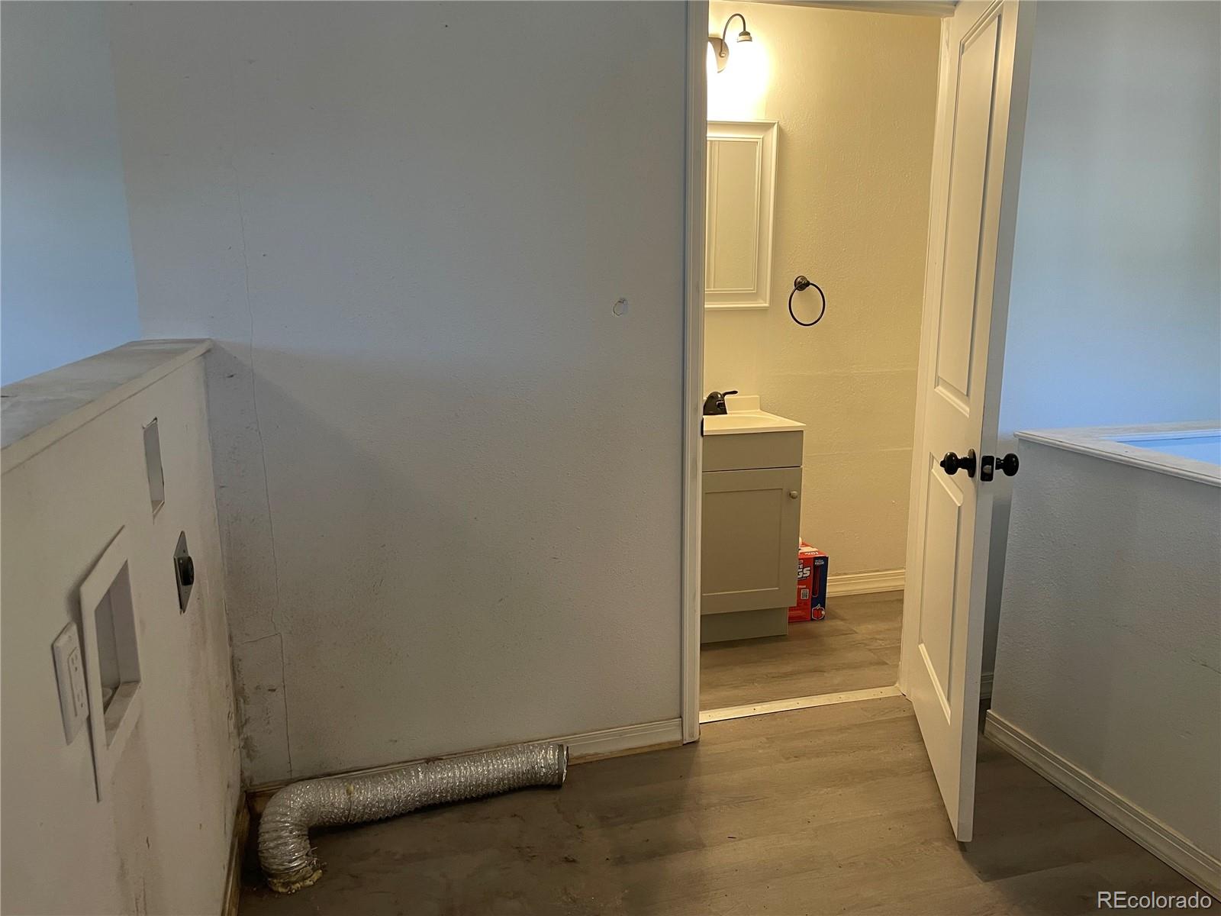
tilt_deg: -11.0
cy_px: 458
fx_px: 917
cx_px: 610
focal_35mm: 26
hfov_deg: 67.3
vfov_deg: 53.1
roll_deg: +0.1
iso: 125
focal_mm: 4.2
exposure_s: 1/60
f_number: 1.6
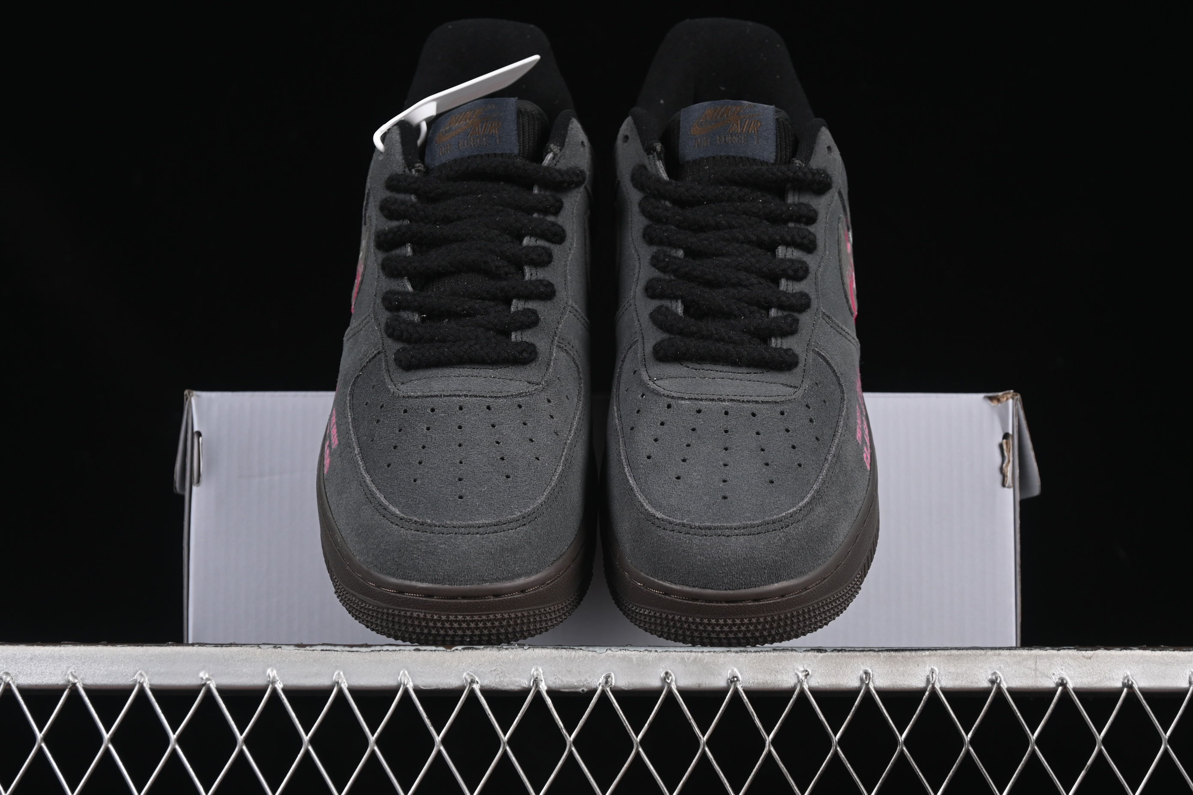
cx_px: 596
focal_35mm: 75
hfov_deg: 27.0
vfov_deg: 18.2
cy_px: 398
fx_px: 2485
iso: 160
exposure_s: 1/60
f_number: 6.3
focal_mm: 50
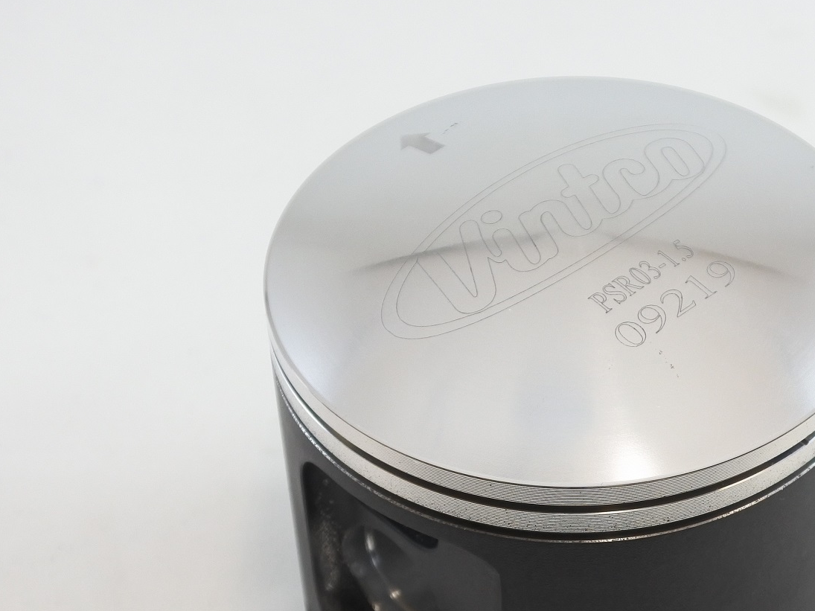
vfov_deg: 21.1
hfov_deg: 27.9
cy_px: 459
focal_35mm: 69
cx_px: 580
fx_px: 1624
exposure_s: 1/125
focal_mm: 15.7
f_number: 4.2
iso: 500
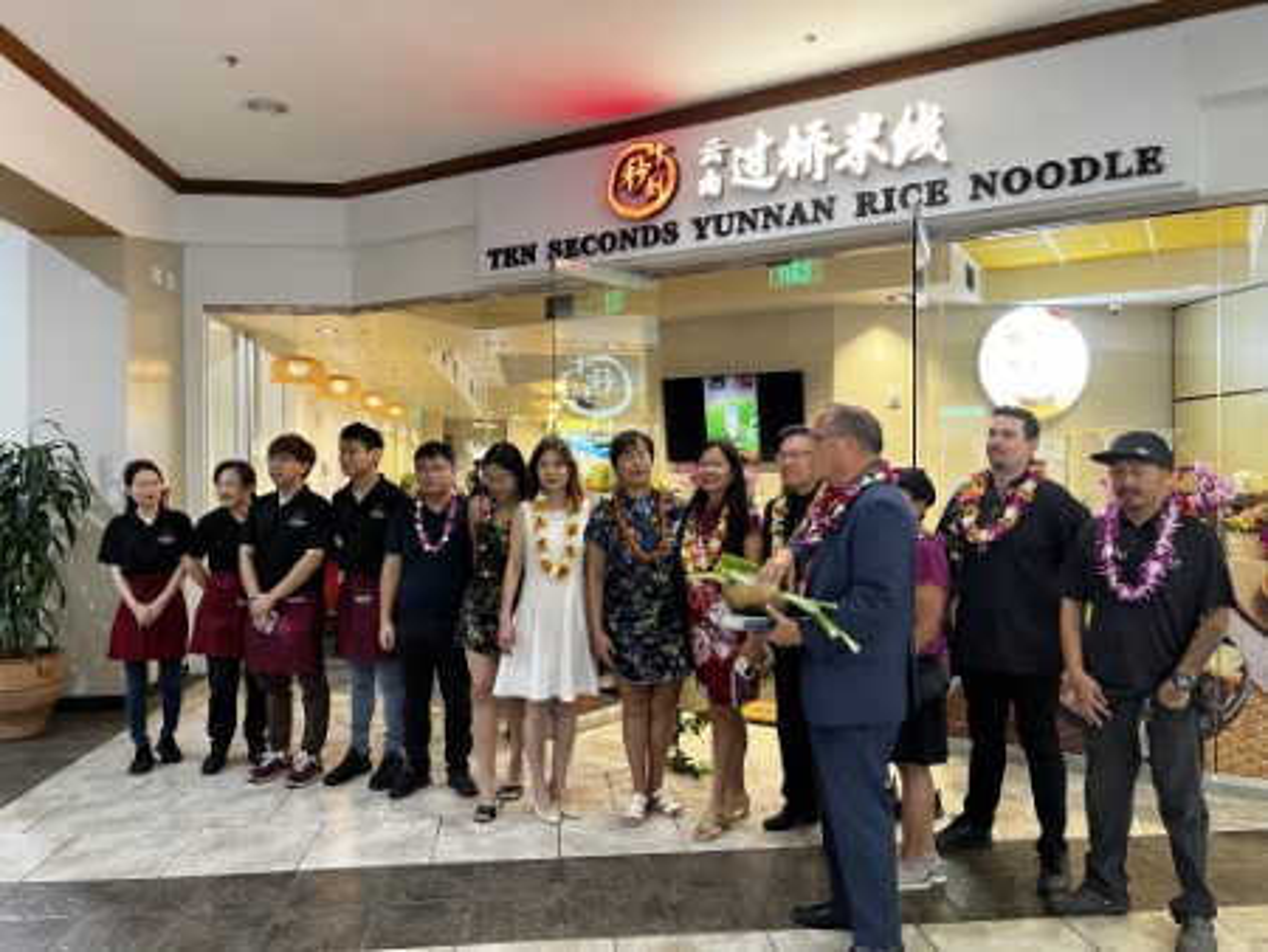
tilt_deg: -1.2
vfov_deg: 53.1
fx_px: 953
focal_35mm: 26
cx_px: 634
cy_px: 476
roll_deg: -0.3
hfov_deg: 67.3
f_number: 1.6
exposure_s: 1/60
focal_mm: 5.1
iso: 400
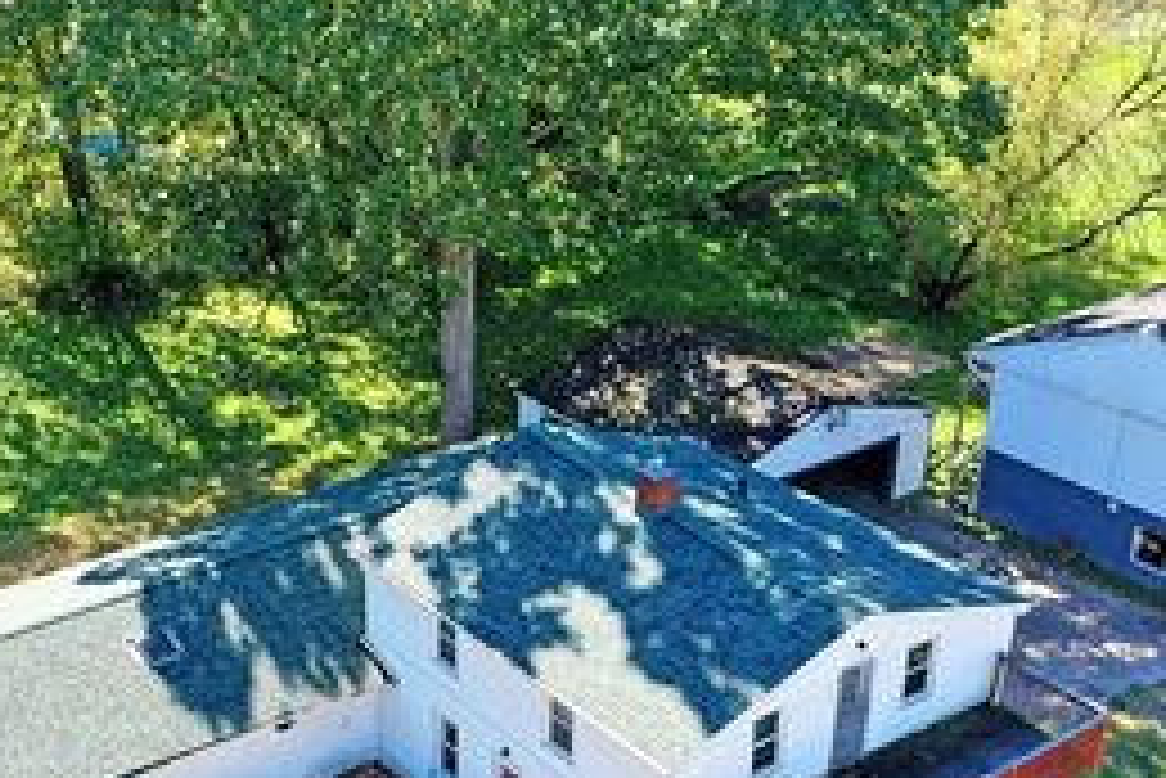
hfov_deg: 36.5
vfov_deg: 24.4
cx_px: 383
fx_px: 1750
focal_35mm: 54
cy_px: 686
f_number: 4.5
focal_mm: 10.26
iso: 100
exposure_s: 1/200
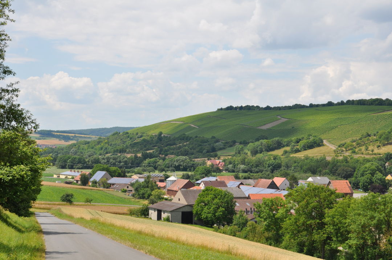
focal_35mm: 75
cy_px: 130
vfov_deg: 18.1
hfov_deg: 27.0
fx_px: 816
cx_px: 196
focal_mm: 50
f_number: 9
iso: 200
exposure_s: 1/320
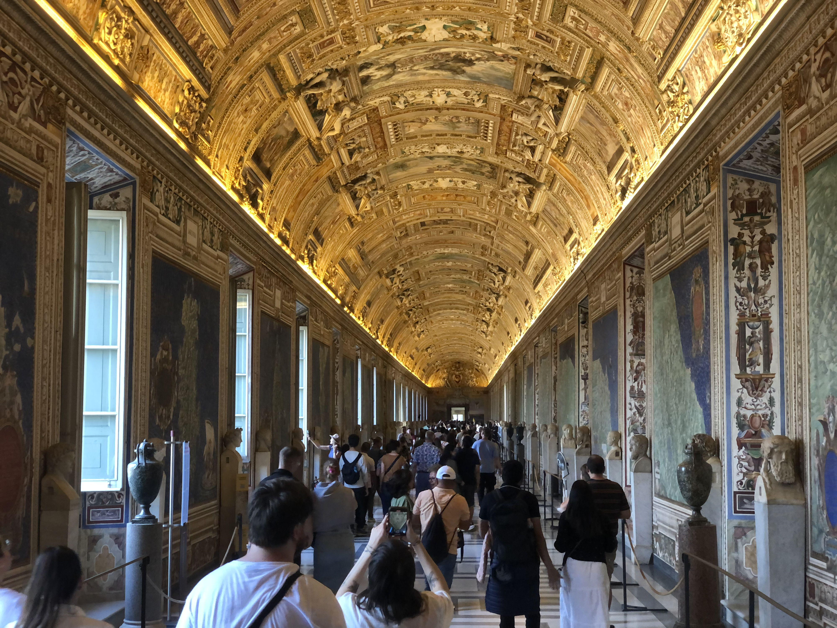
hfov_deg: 36.8
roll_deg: +1.0
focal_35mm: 52
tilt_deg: +4.1
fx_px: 1257
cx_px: 418
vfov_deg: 28.0
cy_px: 314
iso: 125
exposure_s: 1/33
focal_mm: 6
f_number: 2.4
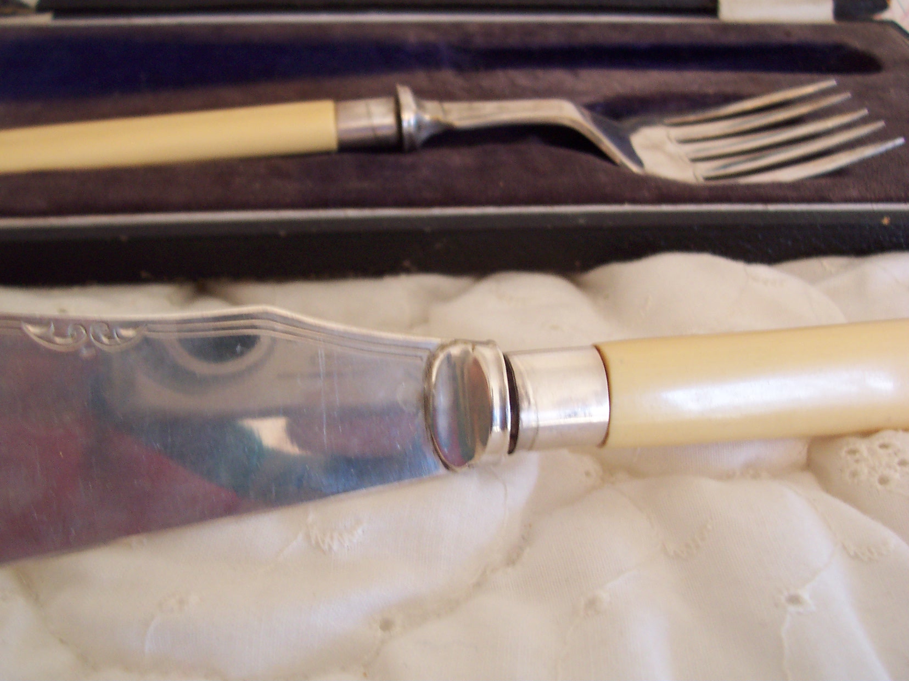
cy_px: 340
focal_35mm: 37
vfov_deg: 38.7
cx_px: 454
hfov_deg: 50.1
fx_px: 972
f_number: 2.8
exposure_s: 1/30
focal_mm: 5.6
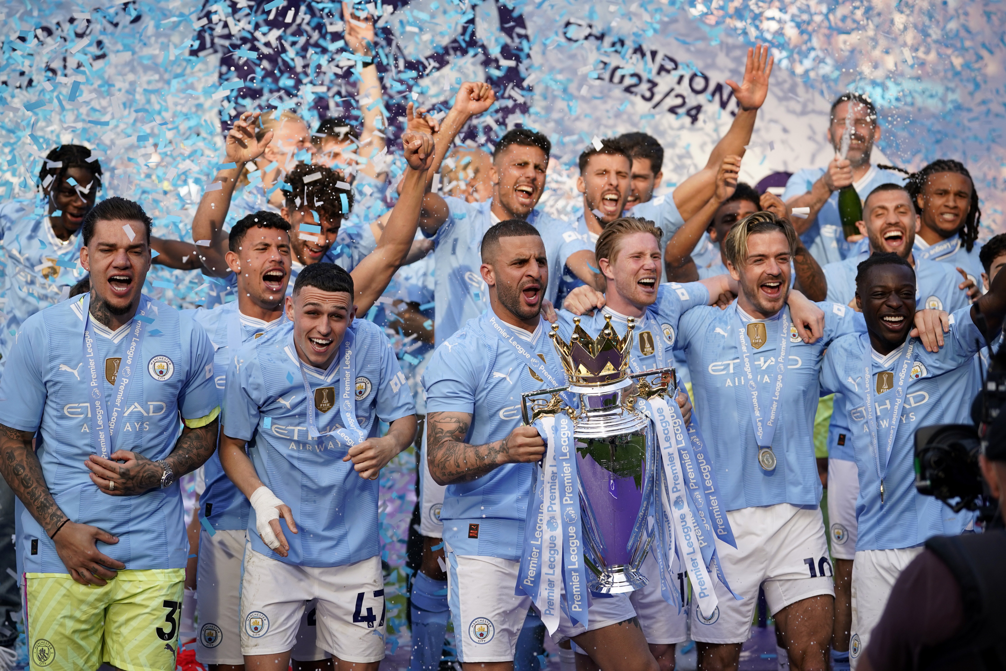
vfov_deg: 15.0
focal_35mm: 91
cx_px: 503
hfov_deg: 22.4
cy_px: 336
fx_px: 2543
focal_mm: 91
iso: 640
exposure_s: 1/2500
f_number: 2.8
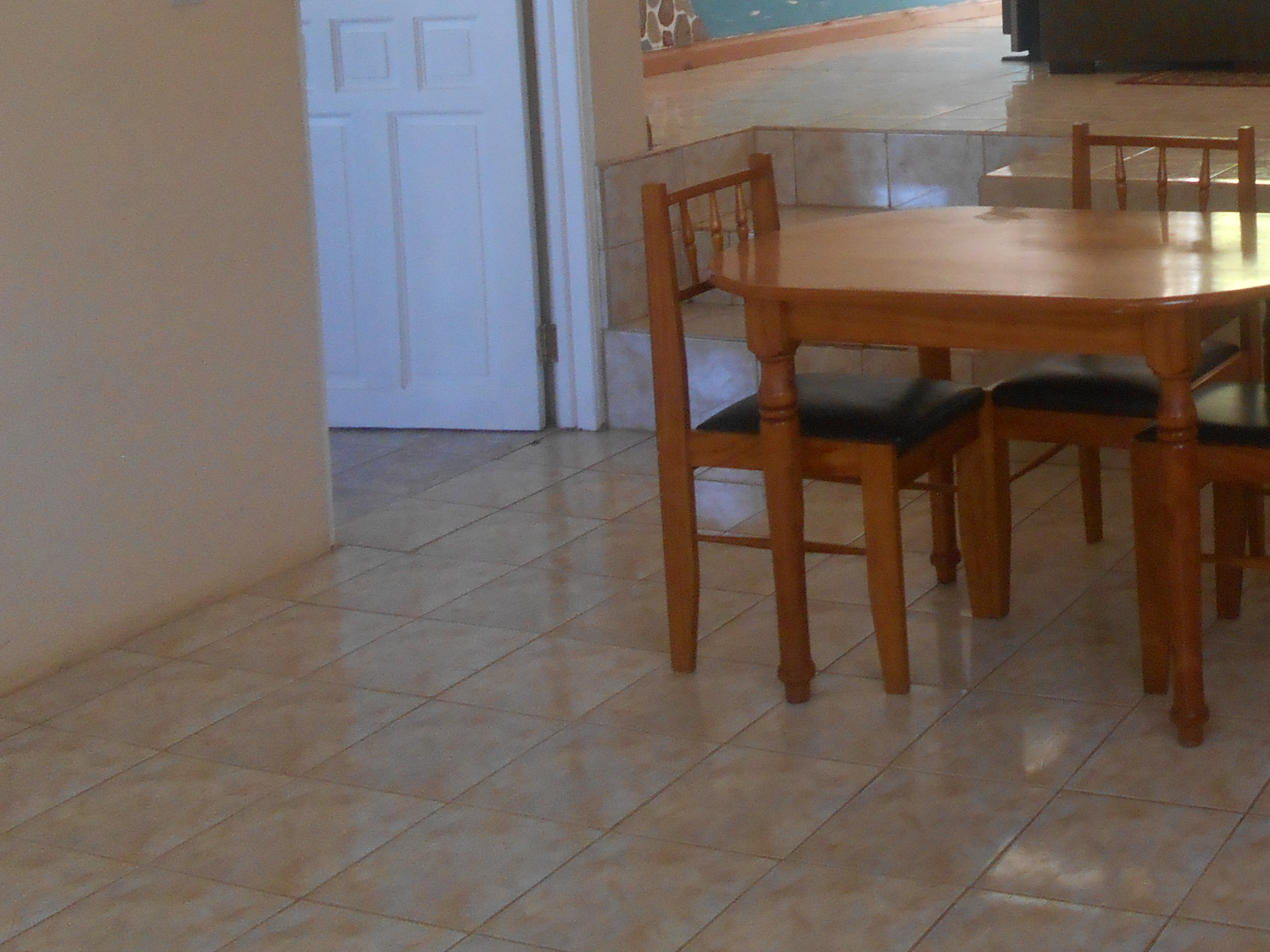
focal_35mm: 52
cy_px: 2
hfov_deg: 34.2
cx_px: 1213
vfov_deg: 26.5
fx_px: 1908
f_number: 3.2
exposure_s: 1/30
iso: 250
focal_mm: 4.6
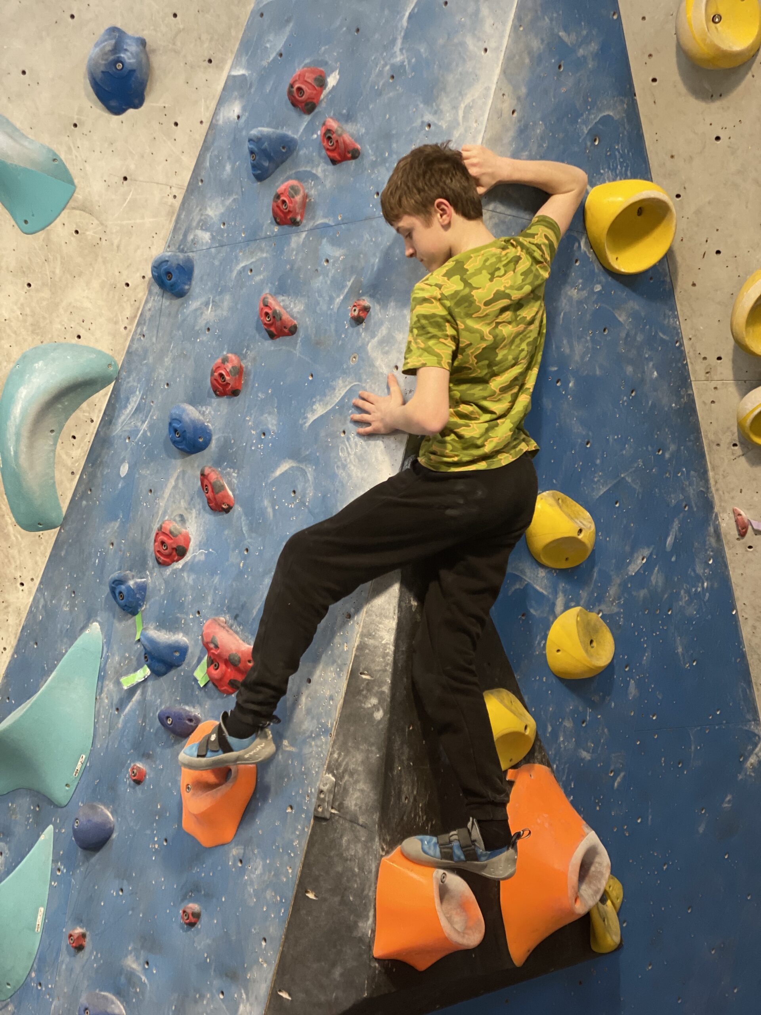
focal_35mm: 52
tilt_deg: +2.3
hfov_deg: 28.0
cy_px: 508
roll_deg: -1.2
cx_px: 380
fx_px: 1524
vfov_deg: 36.8
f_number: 2
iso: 125
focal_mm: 6
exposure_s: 1/31
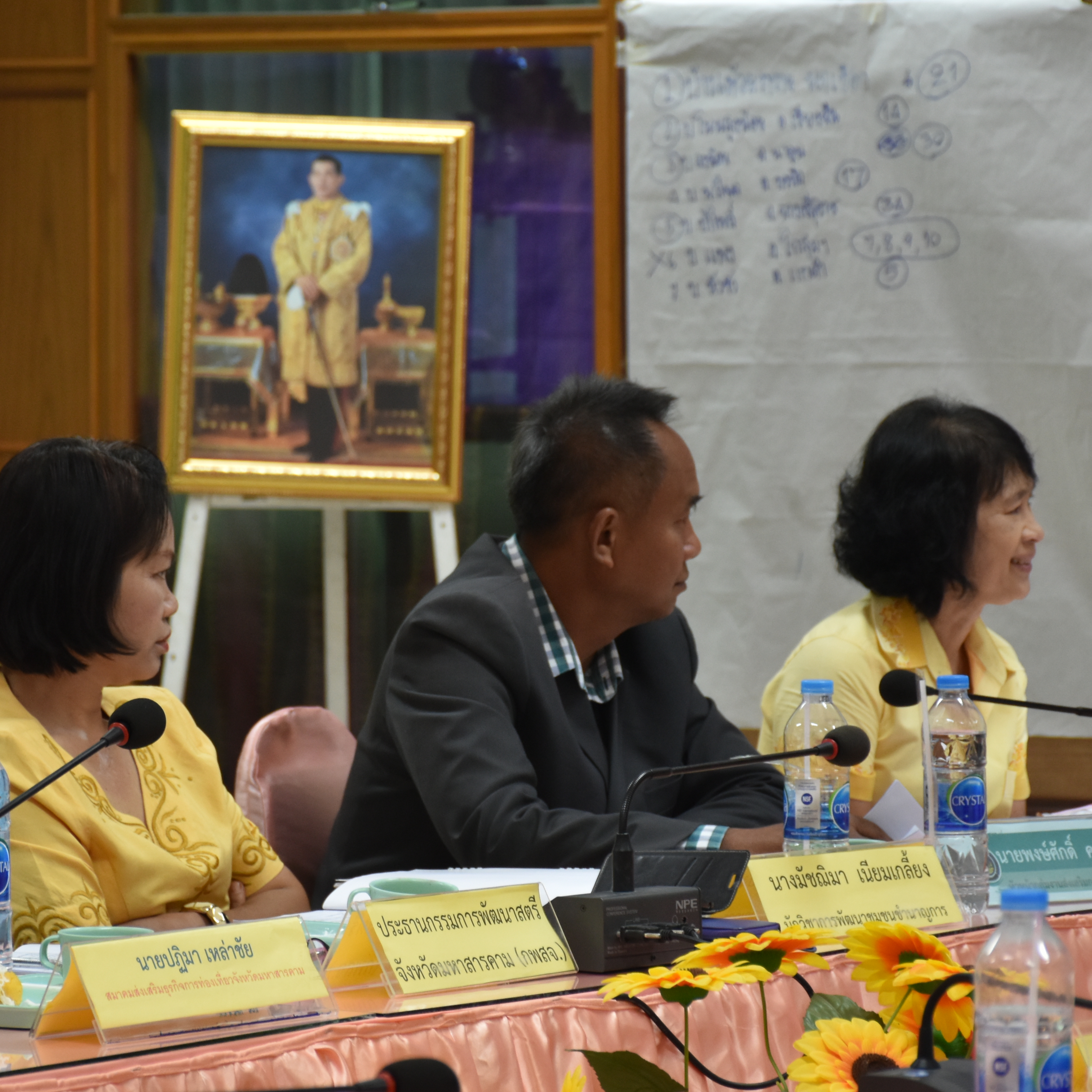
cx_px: 412
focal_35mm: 197
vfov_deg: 8.9
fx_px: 7031
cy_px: 561
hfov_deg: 8.9
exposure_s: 1/50
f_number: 5.3
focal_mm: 90
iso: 800
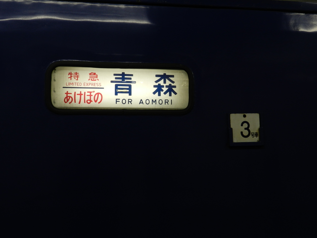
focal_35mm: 38
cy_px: 119
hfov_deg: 49.0
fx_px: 348
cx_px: 158
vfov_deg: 37.7
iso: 160
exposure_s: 1/40
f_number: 4
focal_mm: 6.7
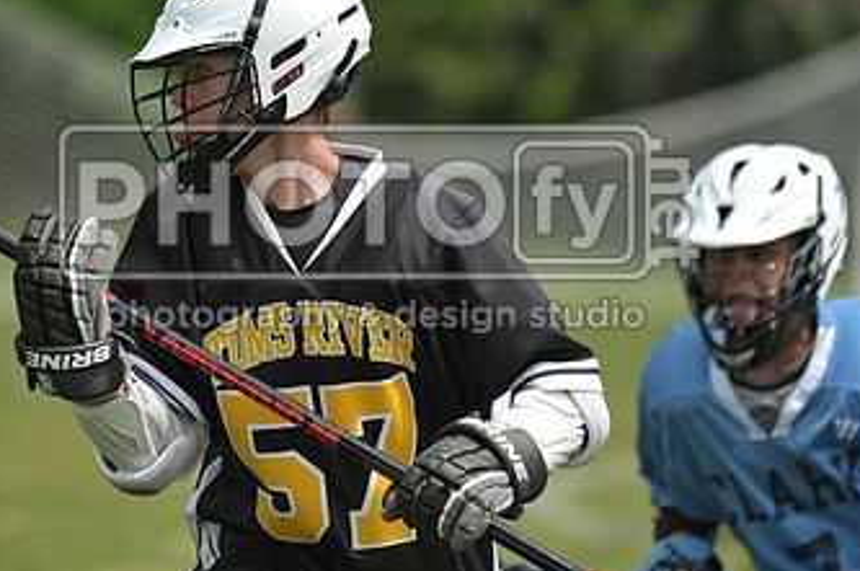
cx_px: 367
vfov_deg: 2.6
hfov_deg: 3.9
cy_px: 220
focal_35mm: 523
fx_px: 12476
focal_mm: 300
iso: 640
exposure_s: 1/4000
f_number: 4
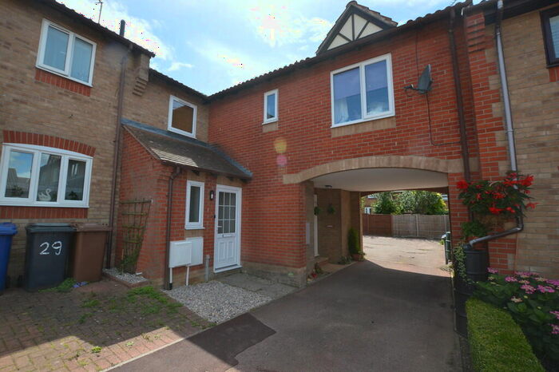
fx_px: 233
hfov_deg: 100.4
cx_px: 280
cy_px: 186
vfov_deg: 77.3
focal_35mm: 15
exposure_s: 1/200
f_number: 7.1
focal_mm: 10
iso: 100
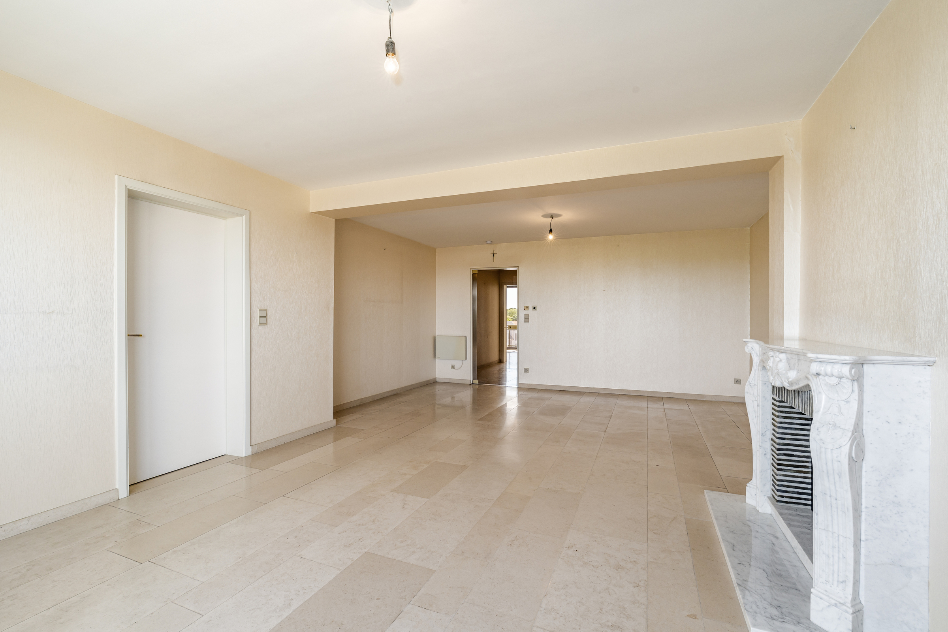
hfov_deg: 96.7
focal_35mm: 16
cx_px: 474
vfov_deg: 73.7
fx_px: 421
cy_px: 316
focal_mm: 16
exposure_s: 1/13
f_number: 11
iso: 250
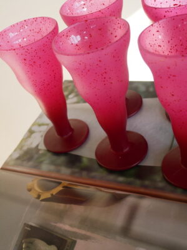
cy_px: 125
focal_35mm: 44
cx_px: 94
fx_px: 317
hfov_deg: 32.9
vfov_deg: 42.9
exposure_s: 1/125
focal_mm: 22
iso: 200
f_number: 4.9
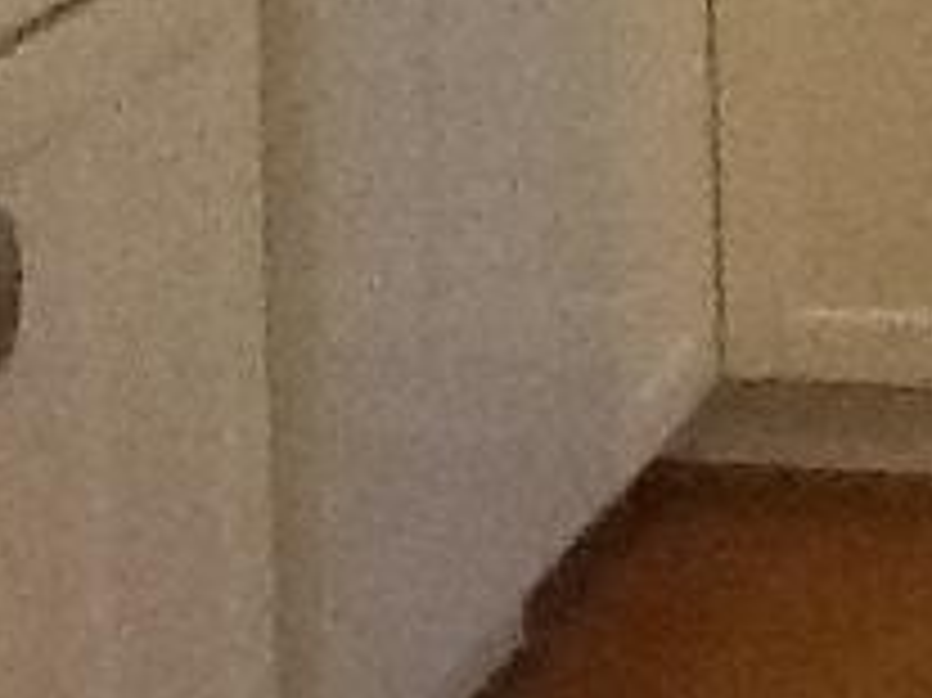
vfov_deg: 6.9
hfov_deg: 9.4
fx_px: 5489
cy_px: -847
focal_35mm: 204
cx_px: 1382
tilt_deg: -7.0
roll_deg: +0.6
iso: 320
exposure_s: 1/30
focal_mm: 2.03
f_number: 2.4
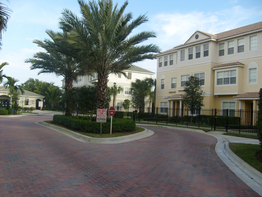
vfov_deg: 40.7
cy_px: 98
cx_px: 131
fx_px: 265
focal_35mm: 35
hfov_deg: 52.6
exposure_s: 1/125
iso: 80
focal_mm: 5.8
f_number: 7.1
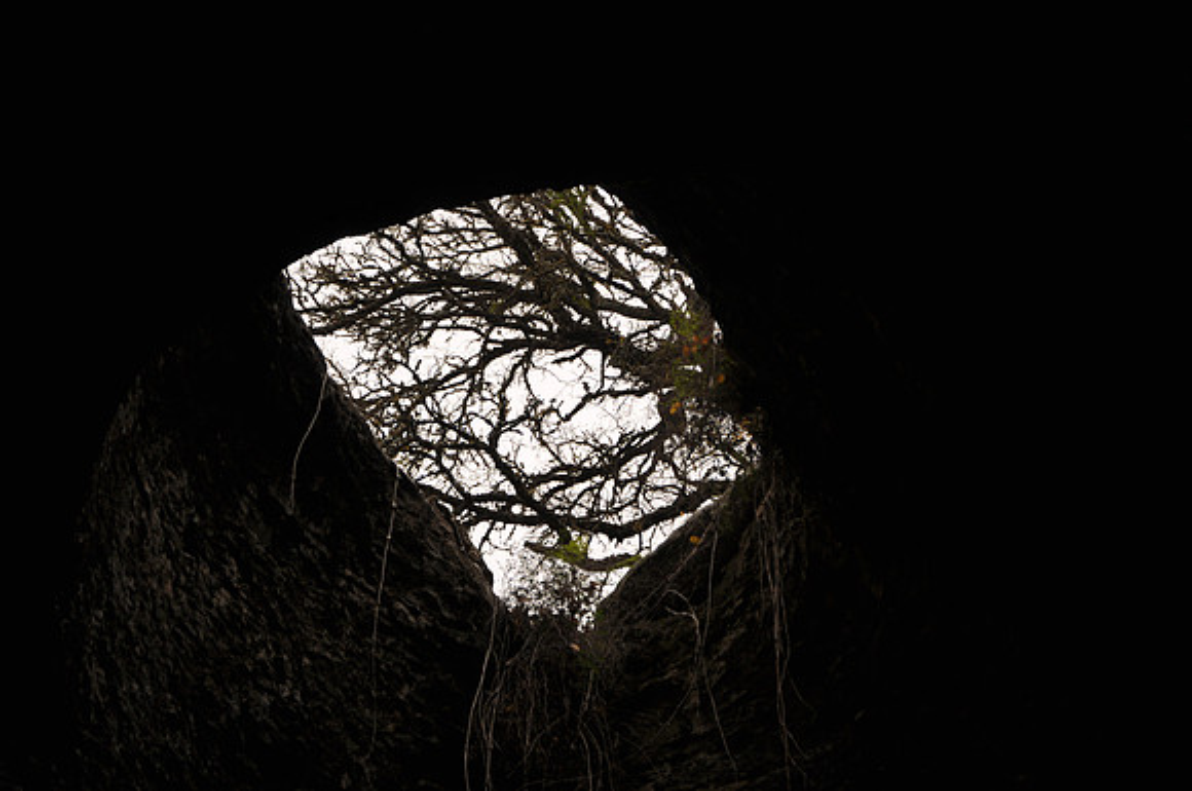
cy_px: 396
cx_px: 596
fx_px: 2480
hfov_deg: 27.0
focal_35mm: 75
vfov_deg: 18.1
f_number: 5
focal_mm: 50
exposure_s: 1/200
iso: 220
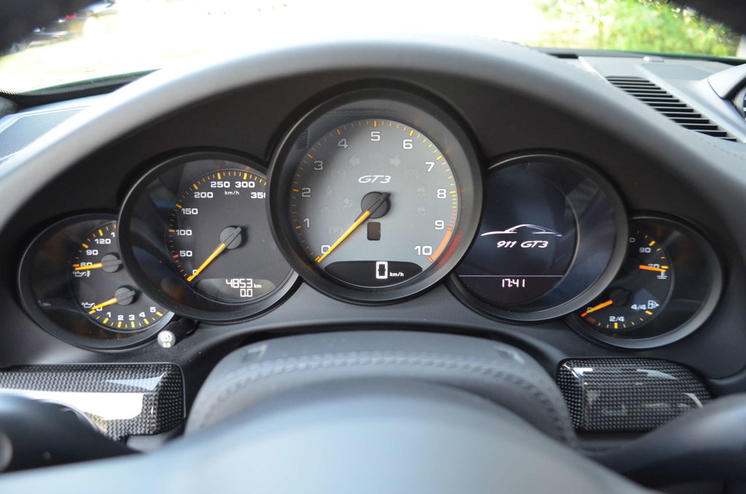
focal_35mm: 27
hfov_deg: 67.5
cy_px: 247
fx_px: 558
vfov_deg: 47.8
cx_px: 373
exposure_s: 1/50
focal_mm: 18
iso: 800
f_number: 3.5
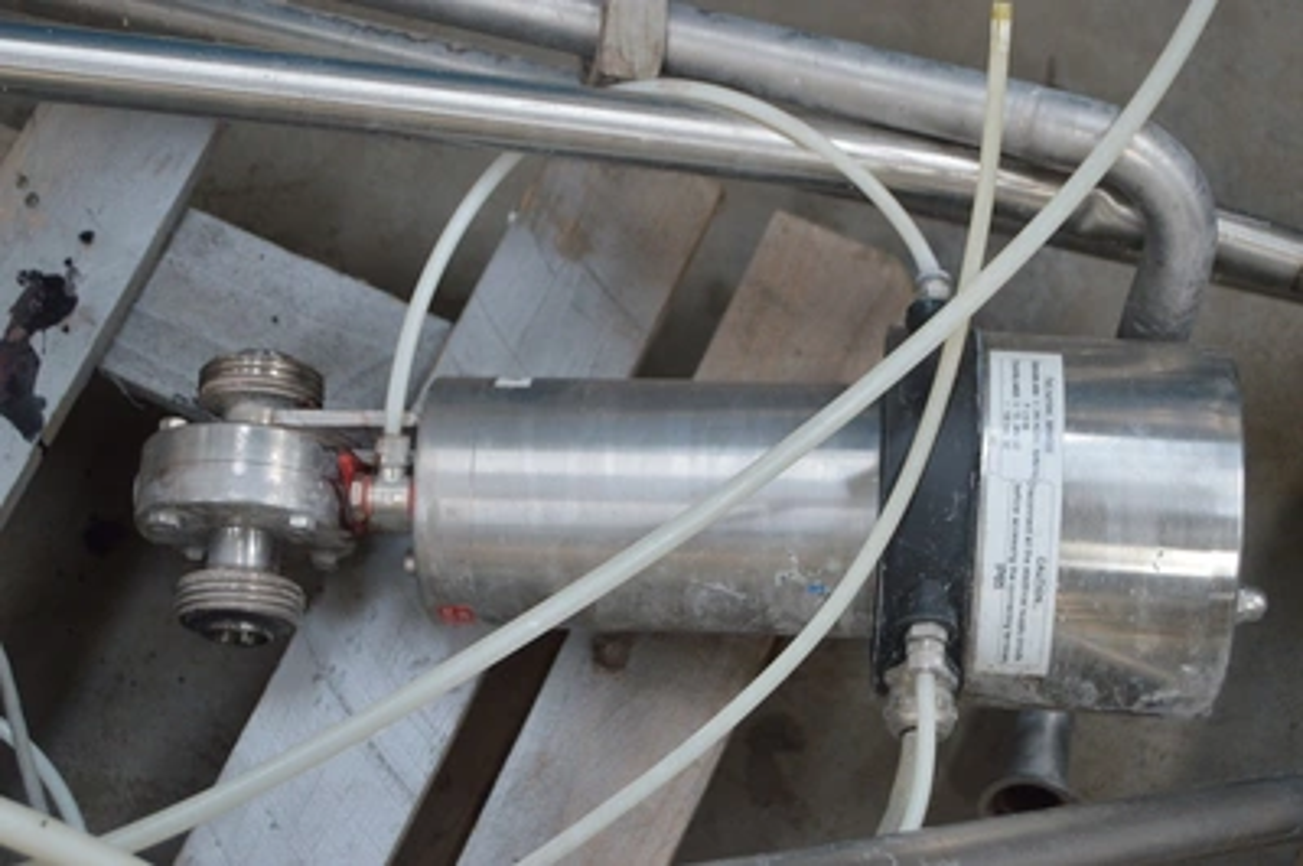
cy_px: 433
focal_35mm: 69
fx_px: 2495
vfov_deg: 19.7
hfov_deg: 29.3
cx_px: 652
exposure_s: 1/40
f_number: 5.3
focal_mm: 46
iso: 800
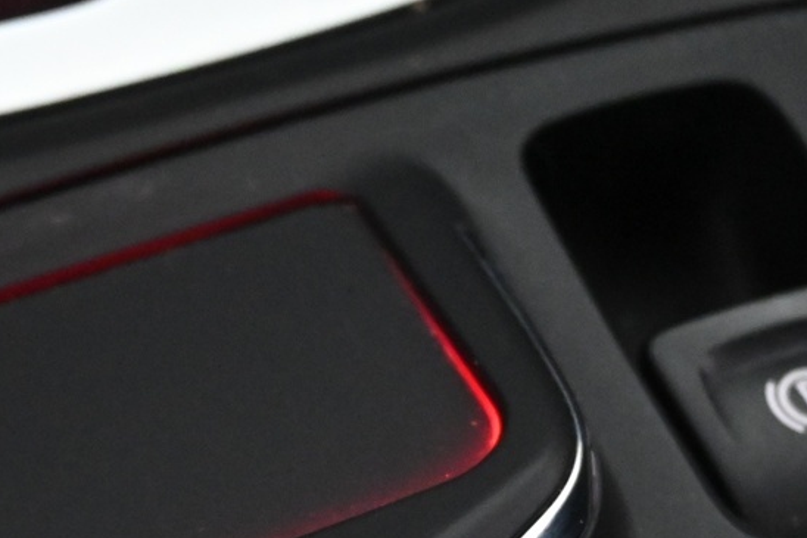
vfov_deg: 10.2
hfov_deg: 15.4
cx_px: 318
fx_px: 2980
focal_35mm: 133
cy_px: 622
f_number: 4.8
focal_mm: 30
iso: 4500
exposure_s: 1/50
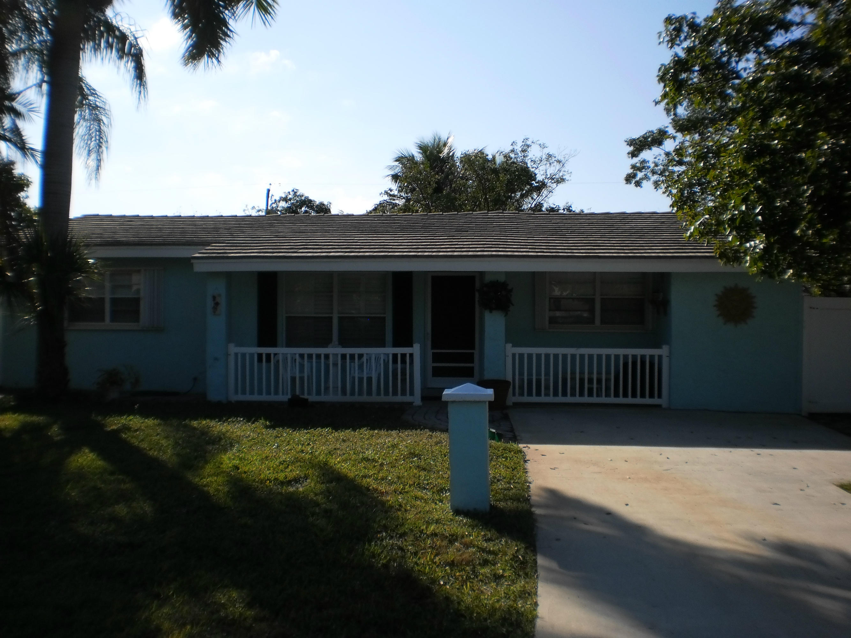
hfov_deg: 51.4
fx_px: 885
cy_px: 319
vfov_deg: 39.7
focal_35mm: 36
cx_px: 426
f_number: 4.6
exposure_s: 1/1250
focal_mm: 6.3
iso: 100
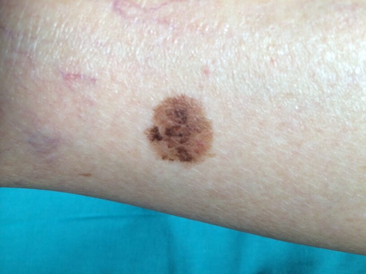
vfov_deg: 46.8
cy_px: 137
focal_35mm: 30
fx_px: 317
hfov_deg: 60.0
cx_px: 183
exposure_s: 1/120
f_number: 2.2
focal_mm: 4.12
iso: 50
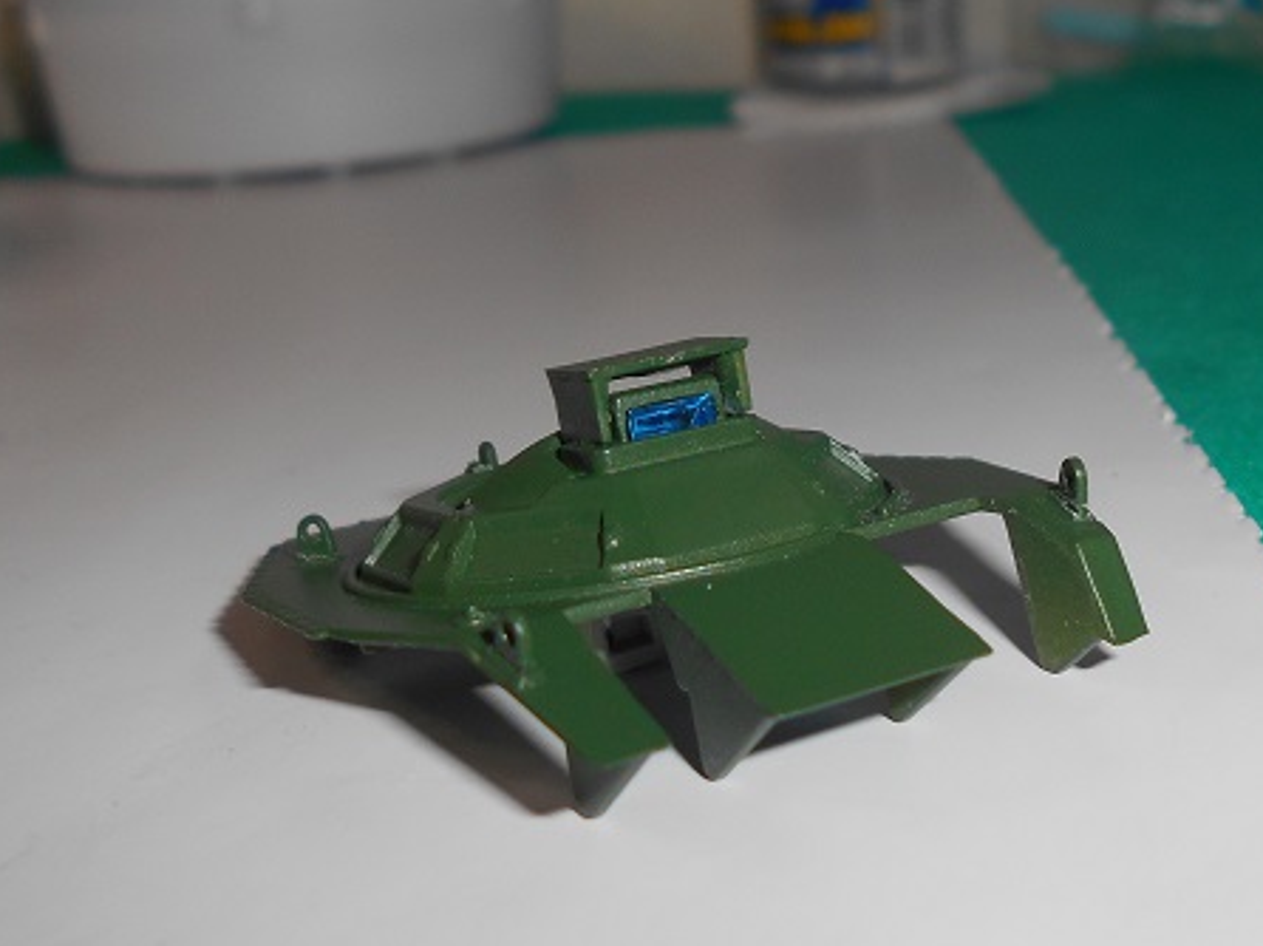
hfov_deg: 50.1
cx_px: 674
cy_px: 425
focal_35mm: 37
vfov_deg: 38.6
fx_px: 1349
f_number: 8.5
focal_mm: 5.1
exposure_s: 1/60
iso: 80
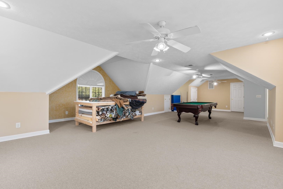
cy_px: 94
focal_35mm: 15
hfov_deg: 100.4
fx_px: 118
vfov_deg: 77.3
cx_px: 142
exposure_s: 1/3
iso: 100
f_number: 4.5
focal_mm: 10
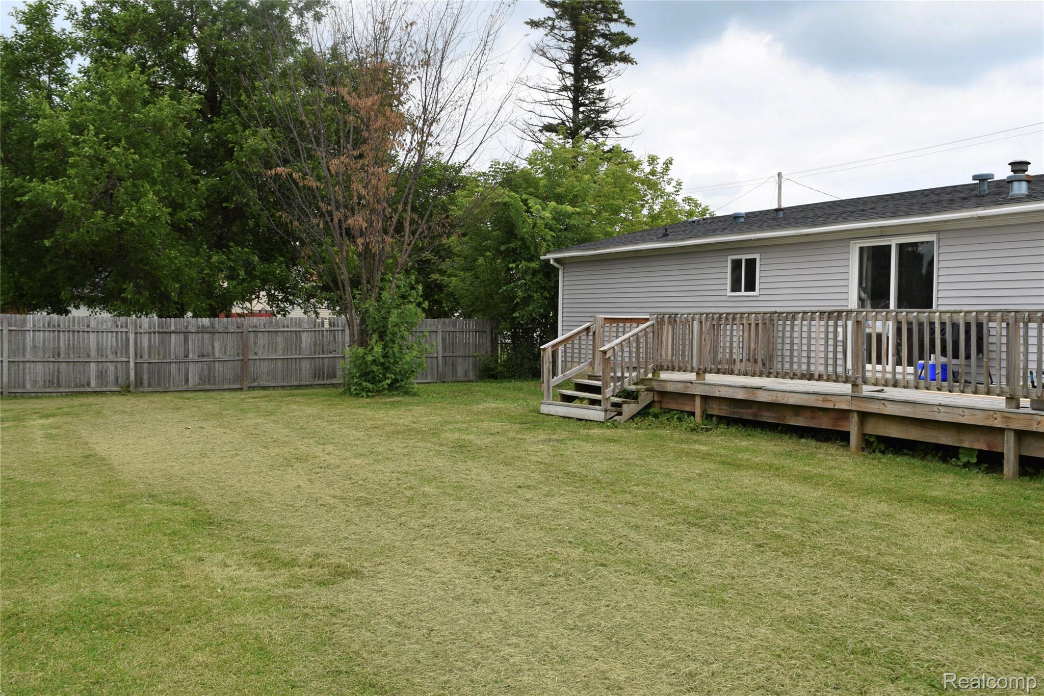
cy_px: 348
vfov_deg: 40.0
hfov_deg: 57.2
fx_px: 957
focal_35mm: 33
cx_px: 522
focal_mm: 22
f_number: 9
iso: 100
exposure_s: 1/200
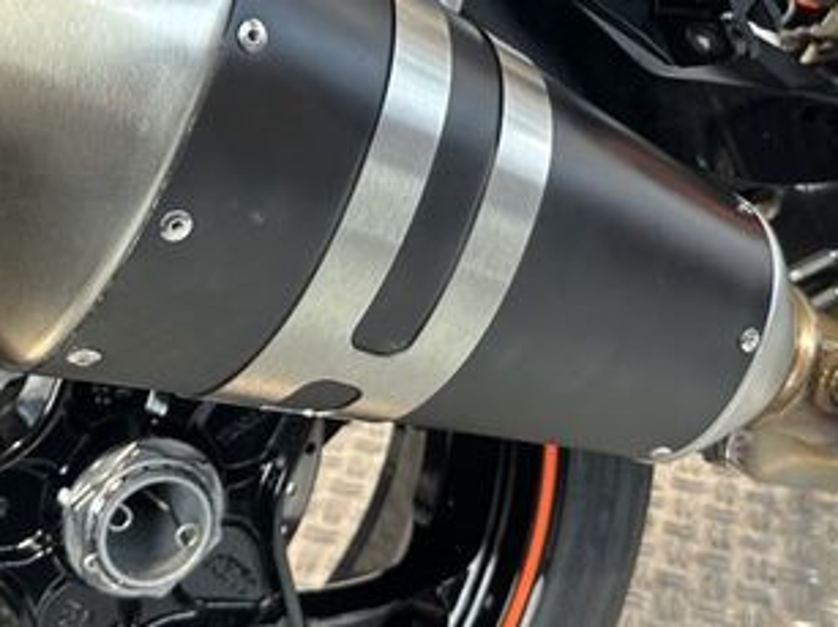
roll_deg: -0.4
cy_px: 153
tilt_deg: -22.2
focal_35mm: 50
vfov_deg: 28.6
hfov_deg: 38.2
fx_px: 1210
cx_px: 412
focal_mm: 6.86
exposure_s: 1/50
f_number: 1.78
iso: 200
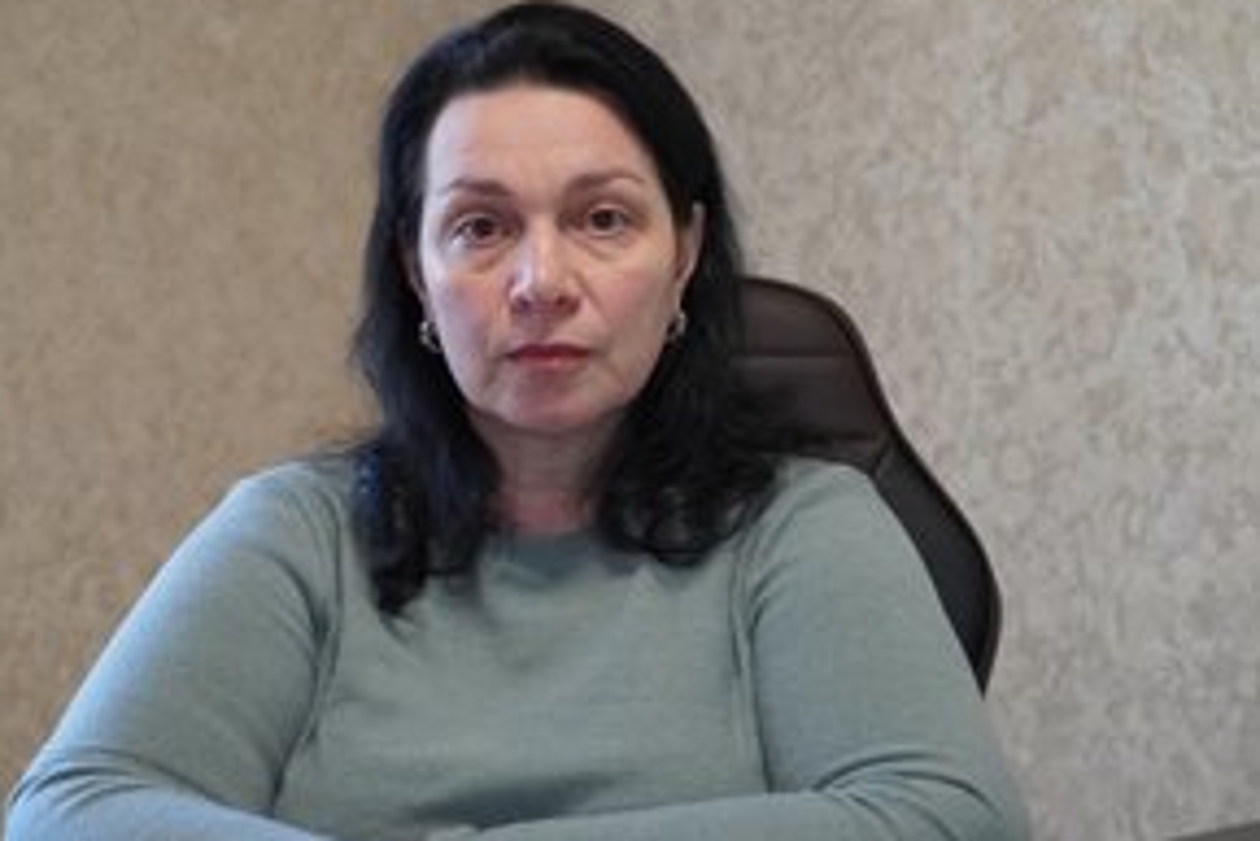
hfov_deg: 27.8
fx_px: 2545
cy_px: 516
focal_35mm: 73
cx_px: 554
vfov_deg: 18.7
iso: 1000
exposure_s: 1/160
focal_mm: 35
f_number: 4
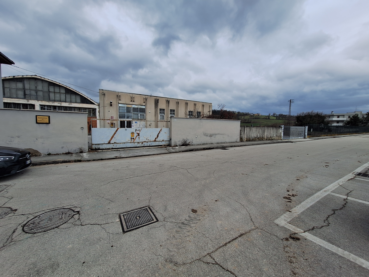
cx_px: 184
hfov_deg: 106.2
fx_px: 139
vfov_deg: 89.9
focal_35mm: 13
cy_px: 138
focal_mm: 1.74
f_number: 2.2
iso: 40
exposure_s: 1/529
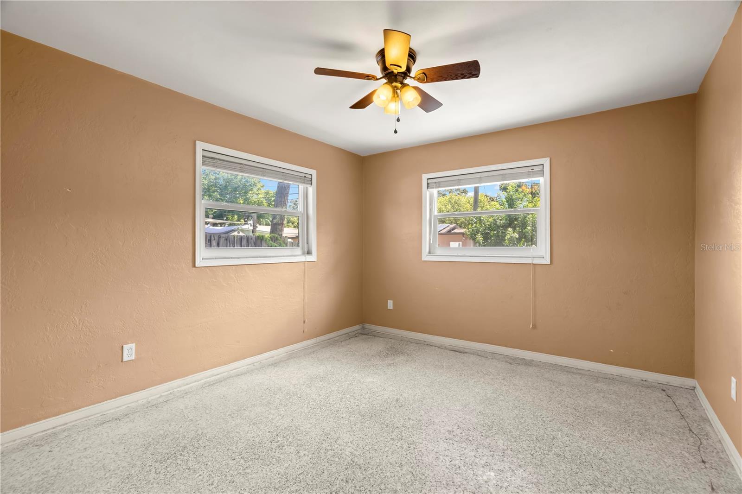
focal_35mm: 16
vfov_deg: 73.7
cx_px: 371
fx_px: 330
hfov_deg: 96.7
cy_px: 247
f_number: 8
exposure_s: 1/8
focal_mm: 16
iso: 1000
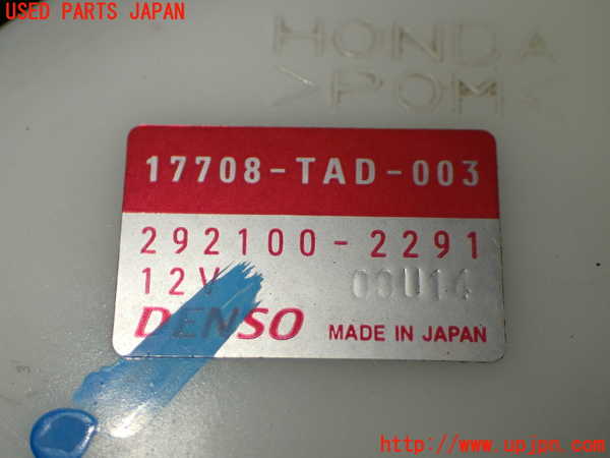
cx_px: 305
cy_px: 229
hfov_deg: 31.2
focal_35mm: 62
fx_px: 1093
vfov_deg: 23.7
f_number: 3.6
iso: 320
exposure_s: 1/250
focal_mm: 11.09
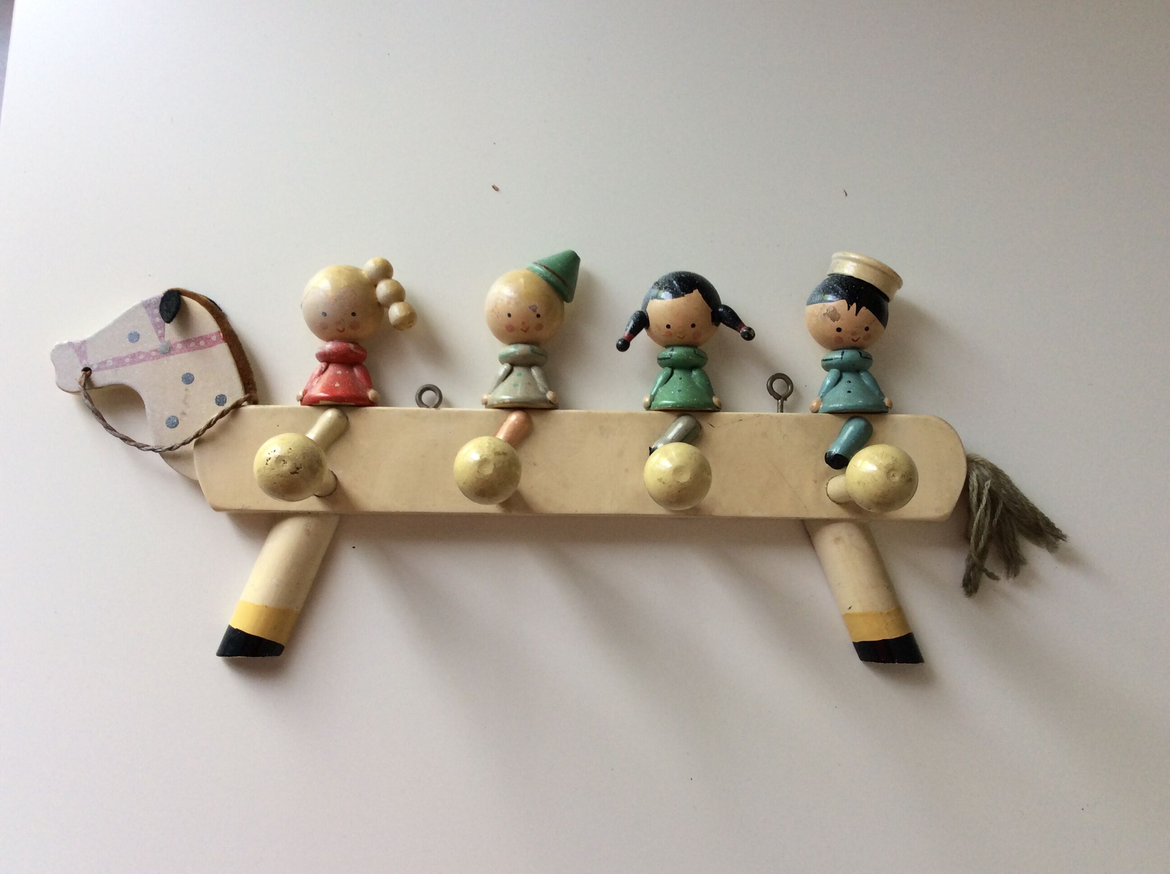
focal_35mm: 32
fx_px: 1080
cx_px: 585
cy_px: 437
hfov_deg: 56.9
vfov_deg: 44.1
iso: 50
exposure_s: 1/25
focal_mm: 3.3
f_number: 2.4
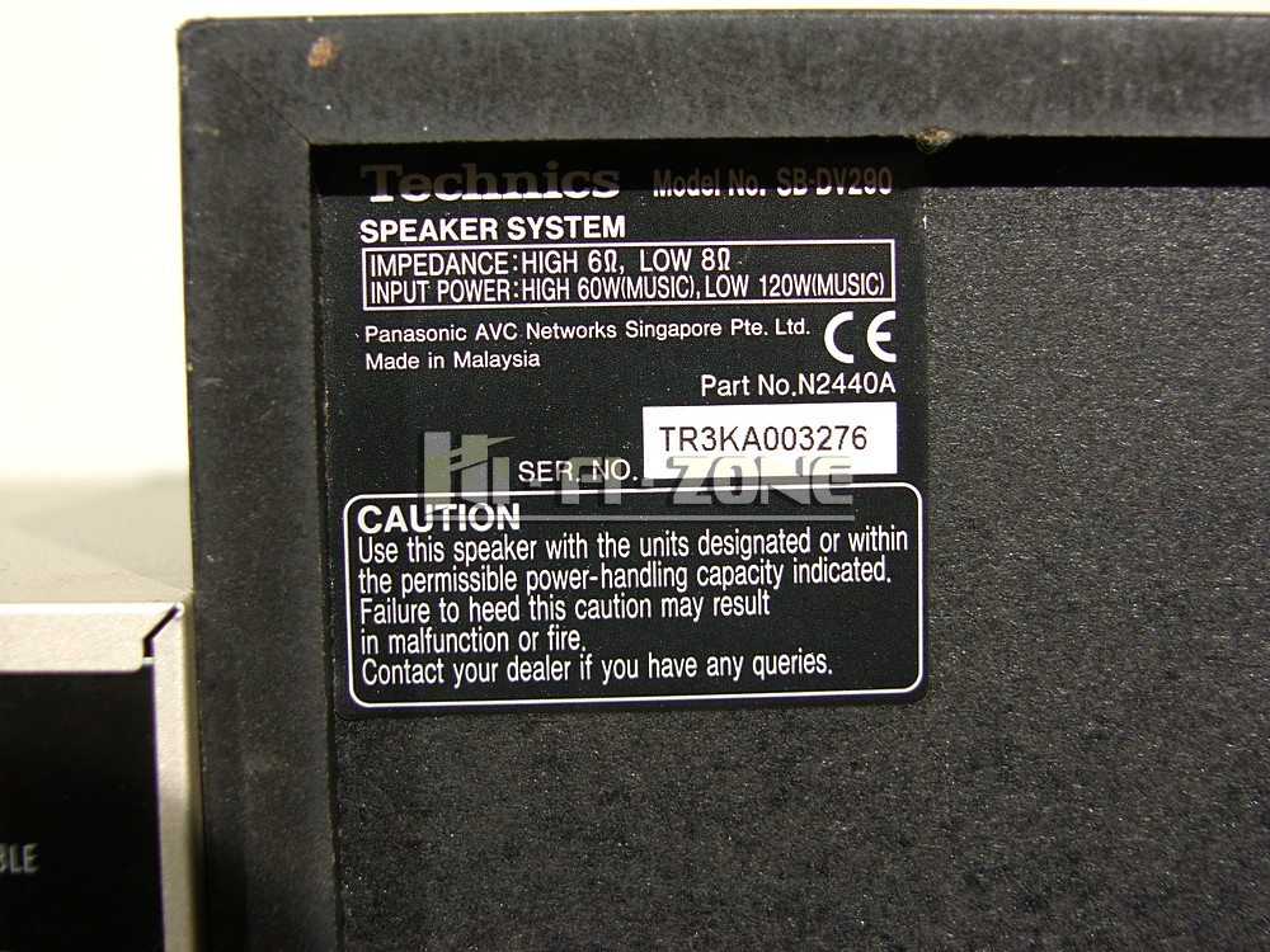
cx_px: 635
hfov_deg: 38.2
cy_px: 476
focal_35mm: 50
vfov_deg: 29.1
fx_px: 1834
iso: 50
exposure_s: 1/50
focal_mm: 12.9
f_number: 2.5
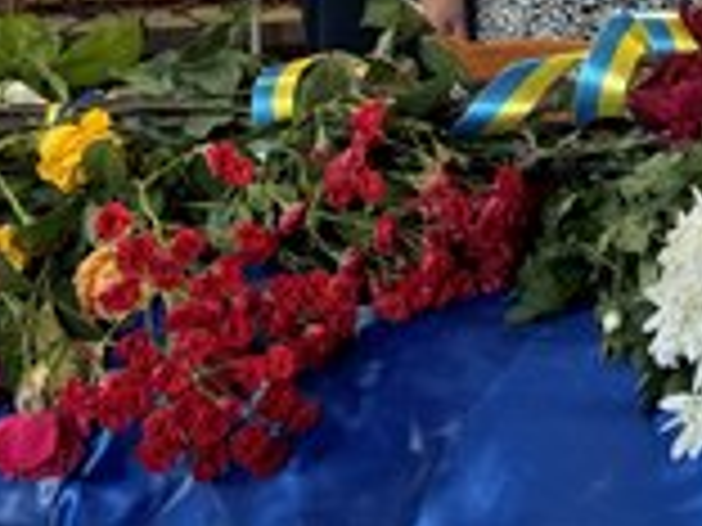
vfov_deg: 11.7
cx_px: 864
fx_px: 2494
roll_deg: +0.1
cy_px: -139
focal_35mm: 123
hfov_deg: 15.4
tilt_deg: -4.1
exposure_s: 1/50
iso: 250
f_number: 1.78
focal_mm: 6.76
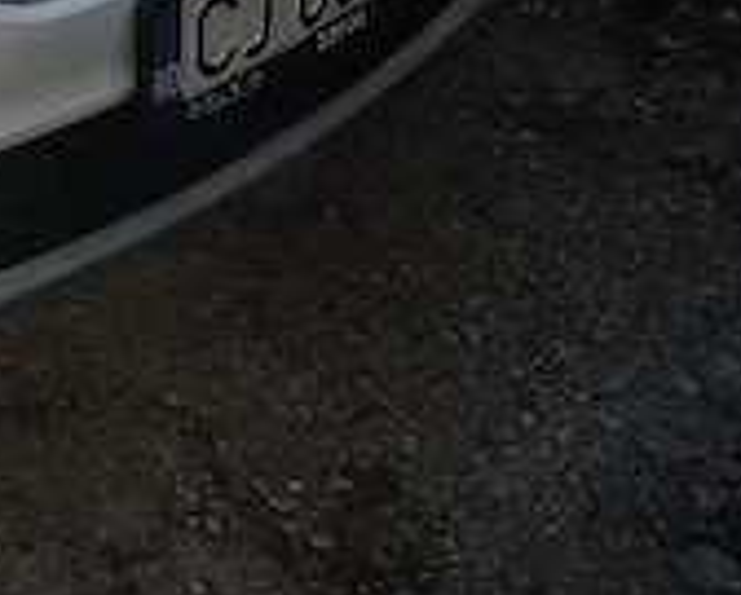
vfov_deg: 17.1
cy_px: -331
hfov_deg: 19.5
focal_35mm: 80
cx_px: -476
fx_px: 1758
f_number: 1.8
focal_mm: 5.4
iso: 1250
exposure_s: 1/50
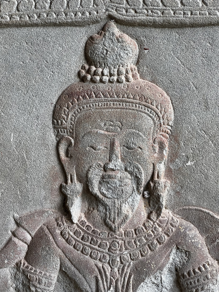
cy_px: 146
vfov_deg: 25.3
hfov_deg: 19.1
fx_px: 650
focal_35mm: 77
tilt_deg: -3.0
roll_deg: +1.1
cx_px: 110
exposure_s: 1/99
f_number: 2.8
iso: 80
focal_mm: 9
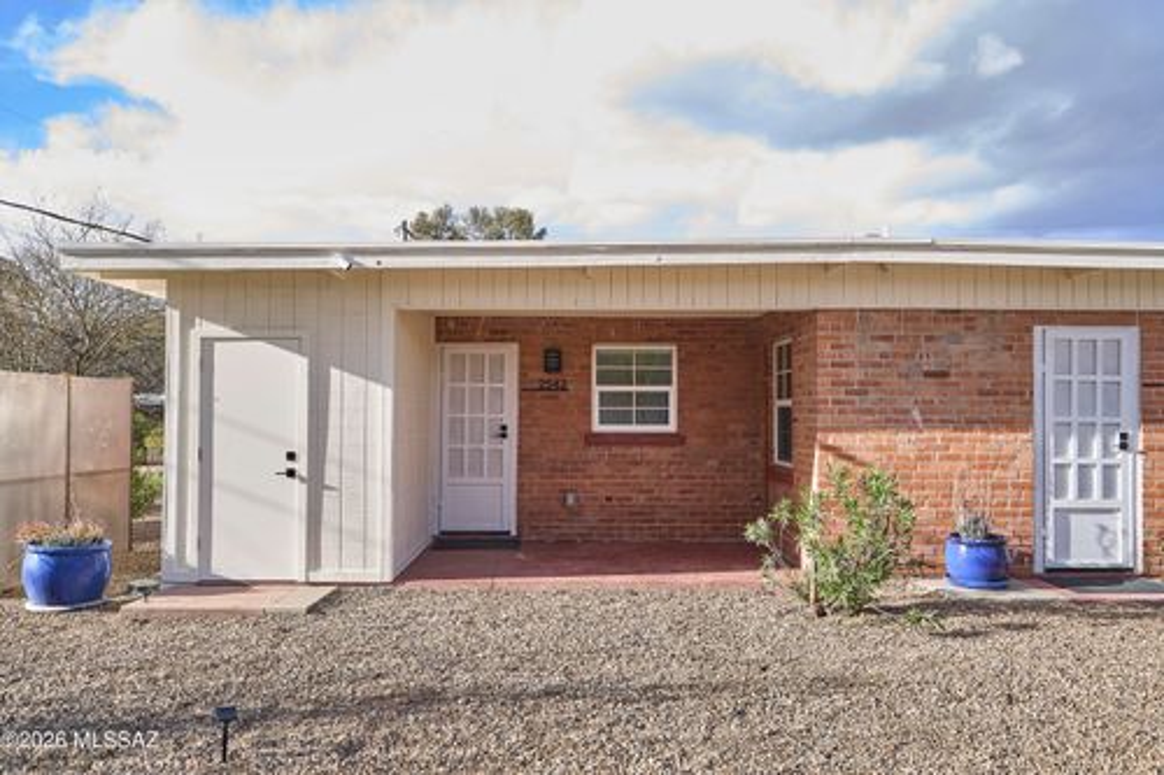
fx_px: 937
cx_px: 582
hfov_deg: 63.7
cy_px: 388
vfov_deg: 44.9
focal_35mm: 29
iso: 320
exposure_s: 1/400
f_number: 4
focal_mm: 29
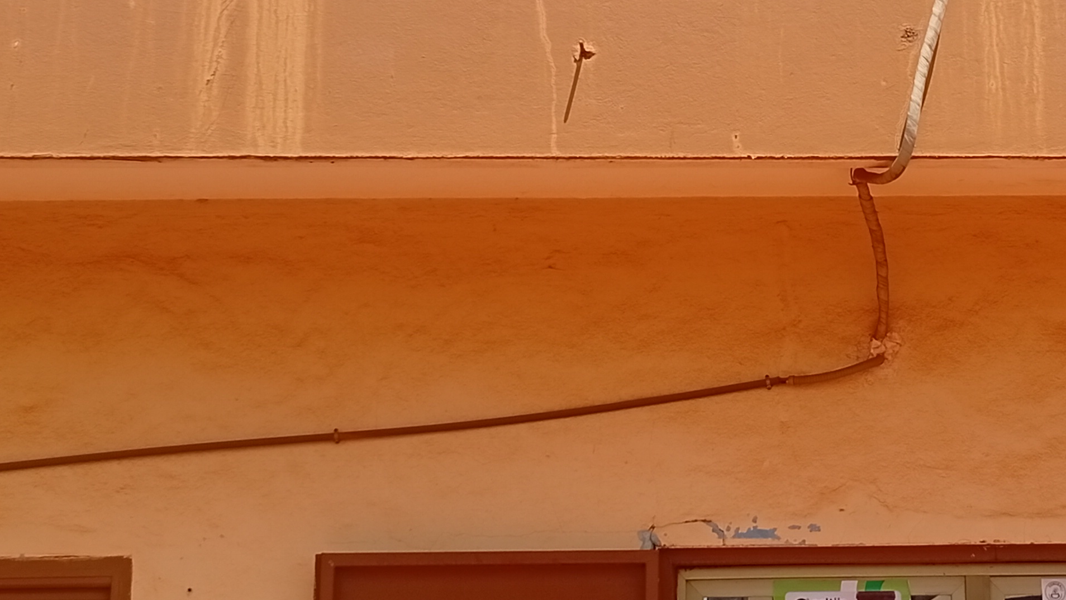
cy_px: 196
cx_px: 800
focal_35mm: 77
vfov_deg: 15.6
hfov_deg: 27.2
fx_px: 2176
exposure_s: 1/531
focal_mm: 3.98
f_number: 1.8
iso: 50
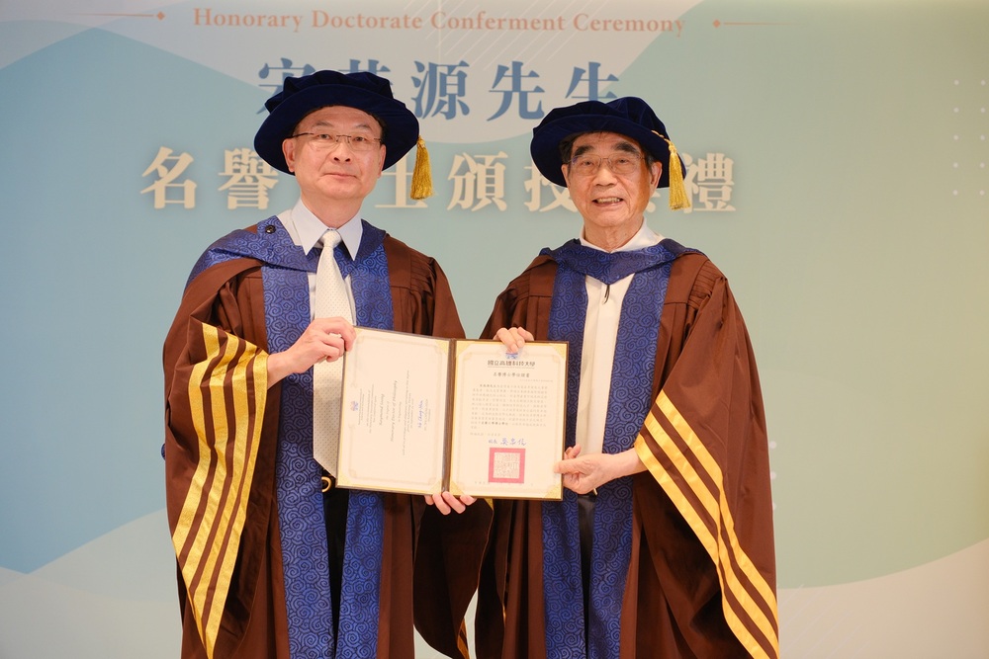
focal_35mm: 60
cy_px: 330
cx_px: 494
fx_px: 1648
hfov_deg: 33.4
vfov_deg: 22.6
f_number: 3.6
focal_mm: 40.3
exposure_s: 1/160
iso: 640
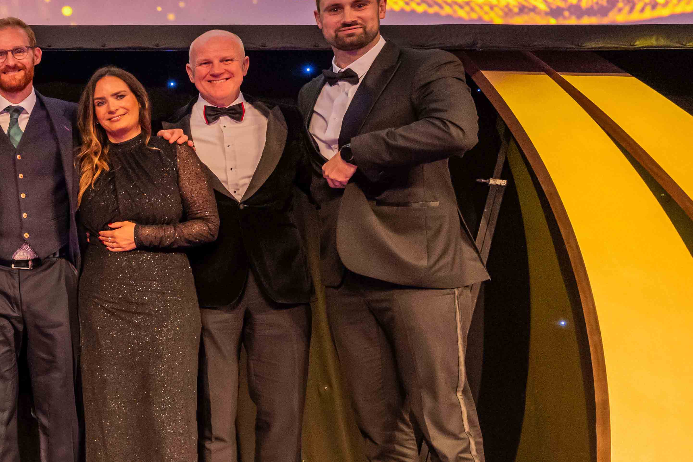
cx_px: -224
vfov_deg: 31.0
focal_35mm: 43
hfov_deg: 32.8
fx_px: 828
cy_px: 164
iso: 1250
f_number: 5
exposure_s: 1/100
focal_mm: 15
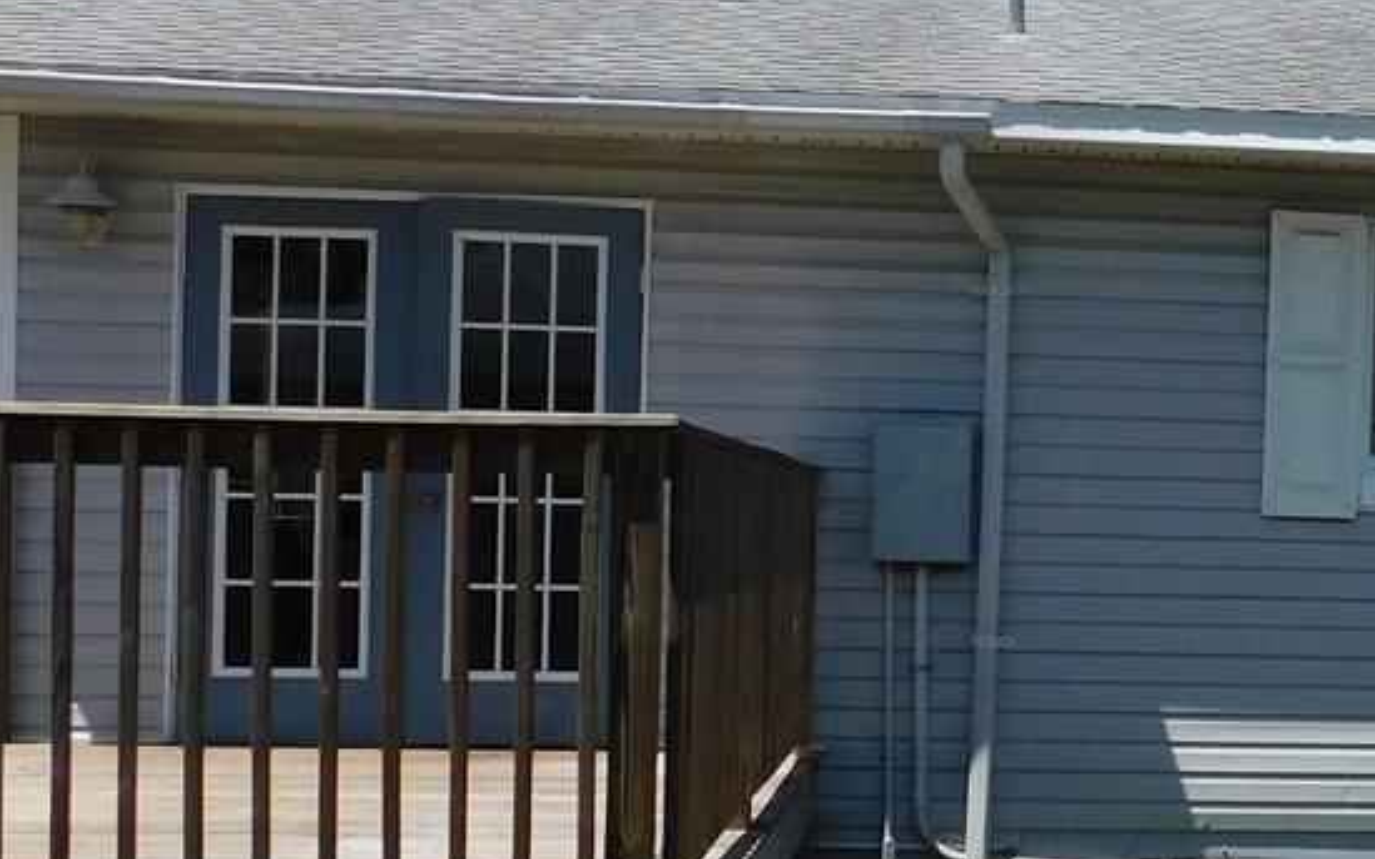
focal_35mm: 71
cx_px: 1440
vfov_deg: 18.3
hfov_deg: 27.0
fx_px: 2660
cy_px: 553
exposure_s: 1/500
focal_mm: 4
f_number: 6
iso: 125
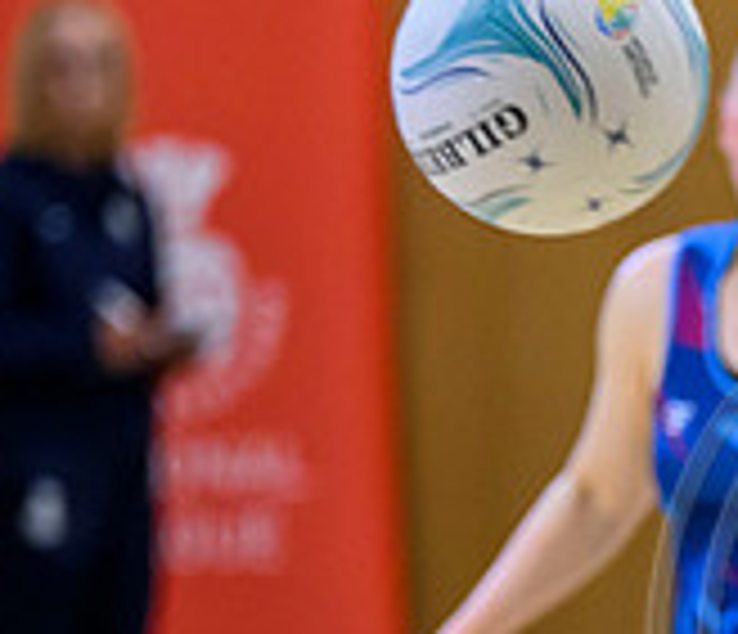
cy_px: 715
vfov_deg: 1.6
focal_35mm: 986
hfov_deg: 1.9
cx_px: 1142
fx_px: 22178
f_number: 3.2
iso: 4000
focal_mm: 200
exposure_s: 1/1000
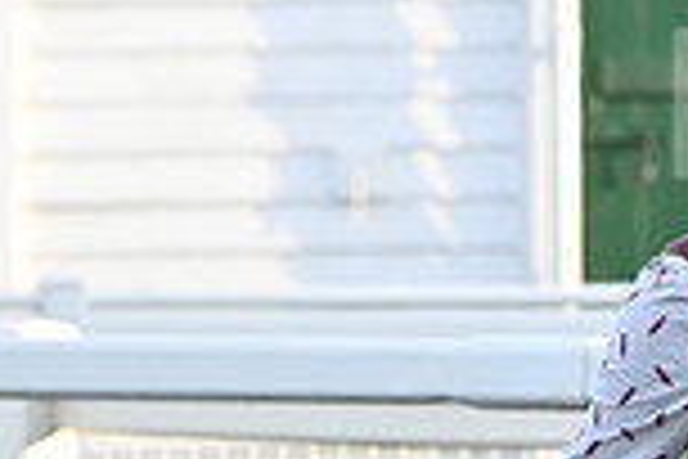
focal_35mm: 646
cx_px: 1255
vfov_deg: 2.1
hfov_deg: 3.2
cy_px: -106
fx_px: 12345
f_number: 5.6
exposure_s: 1/800
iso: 1000
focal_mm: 170
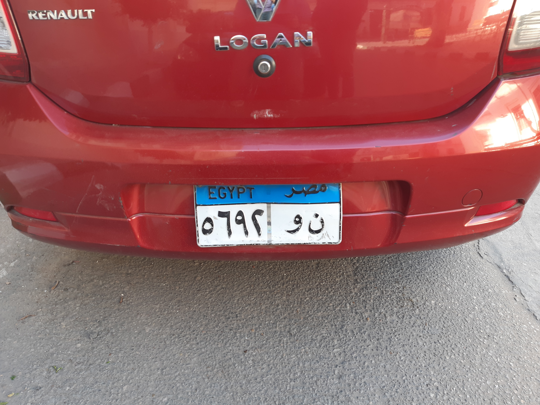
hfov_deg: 67.3
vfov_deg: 53.1
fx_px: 406
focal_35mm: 26
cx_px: 270
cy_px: 202
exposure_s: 1/50
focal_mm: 3.92
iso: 50
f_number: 1.7
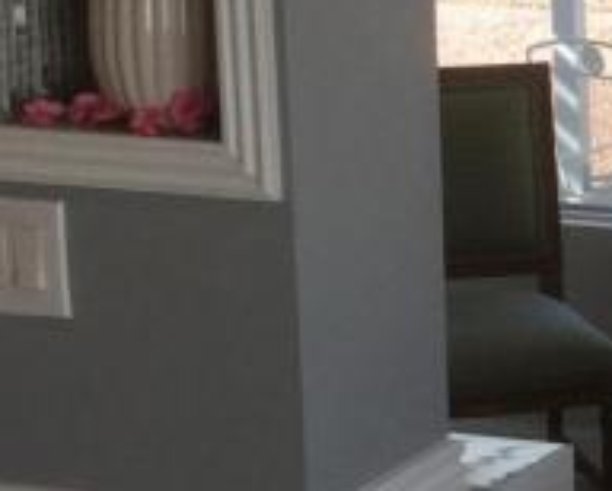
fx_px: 2919
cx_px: 966
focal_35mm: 161
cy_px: 188
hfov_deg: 11.4
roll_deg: -1.1
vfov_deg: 9.6
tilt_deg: -12.0
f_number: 2.4
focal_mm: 3.3
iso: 25
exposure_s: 1/281
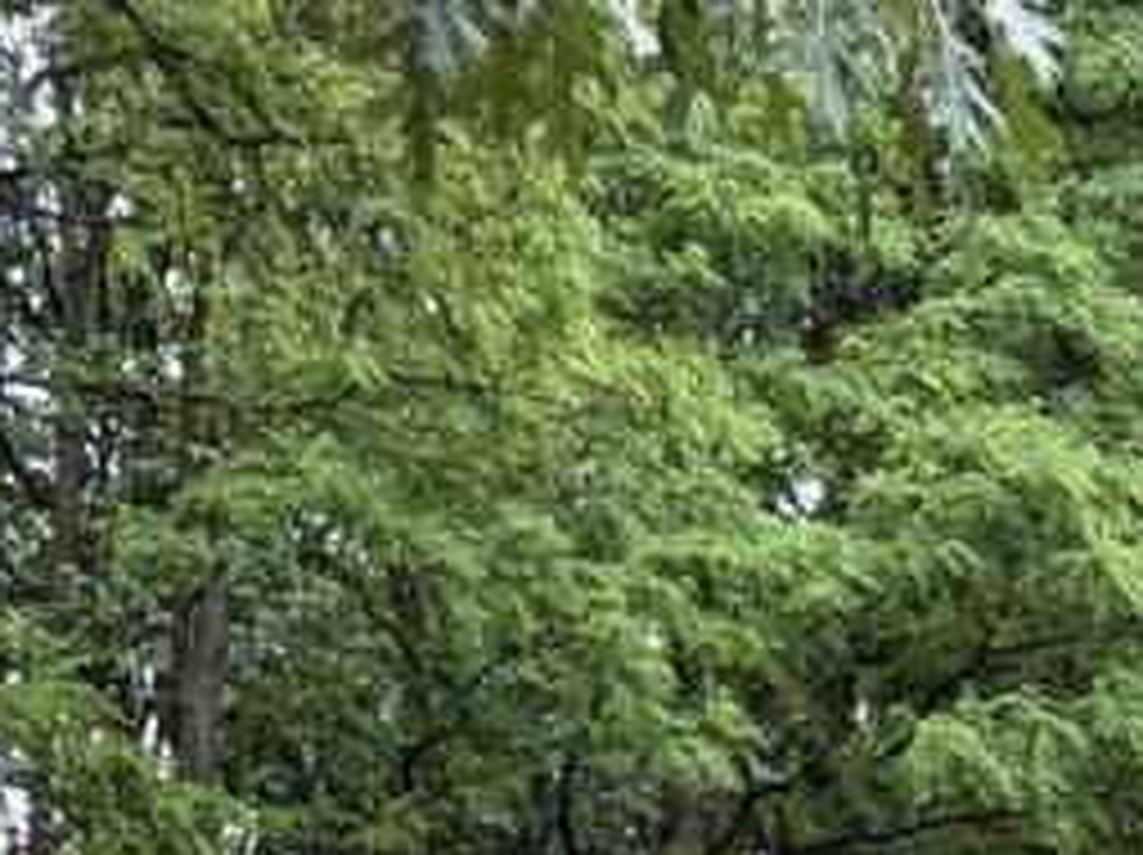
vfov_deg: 6.5
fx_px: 6763
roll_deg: -0.6
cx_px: 2380
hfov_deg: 9.0
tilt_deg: -3.3
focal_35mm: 205
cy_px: 2700
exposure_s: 1/143
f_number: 1.6
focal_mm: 5.96
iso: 32
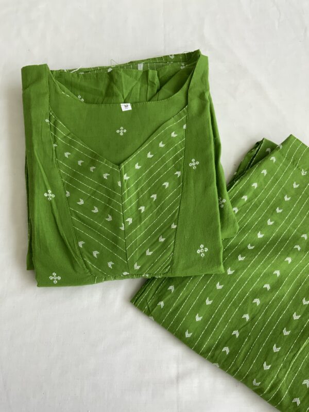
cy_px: 206
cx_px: 154
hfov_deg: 48.2
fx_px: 345
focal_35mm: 29
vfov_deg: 61.7
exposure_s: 1/192
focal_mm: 3
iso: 16
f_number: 1.8
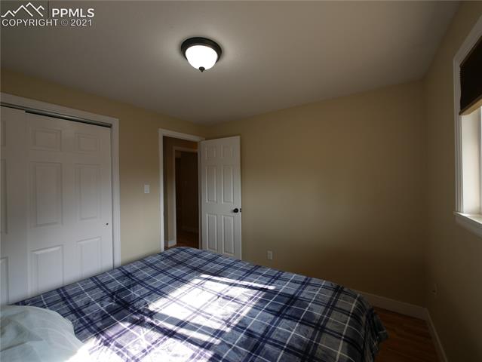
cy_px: 181
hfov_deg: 102.0
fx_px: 195
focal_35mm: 14
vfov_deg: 85.7
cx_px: 241
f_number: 4
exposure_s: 1/80
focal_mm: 7
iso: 200
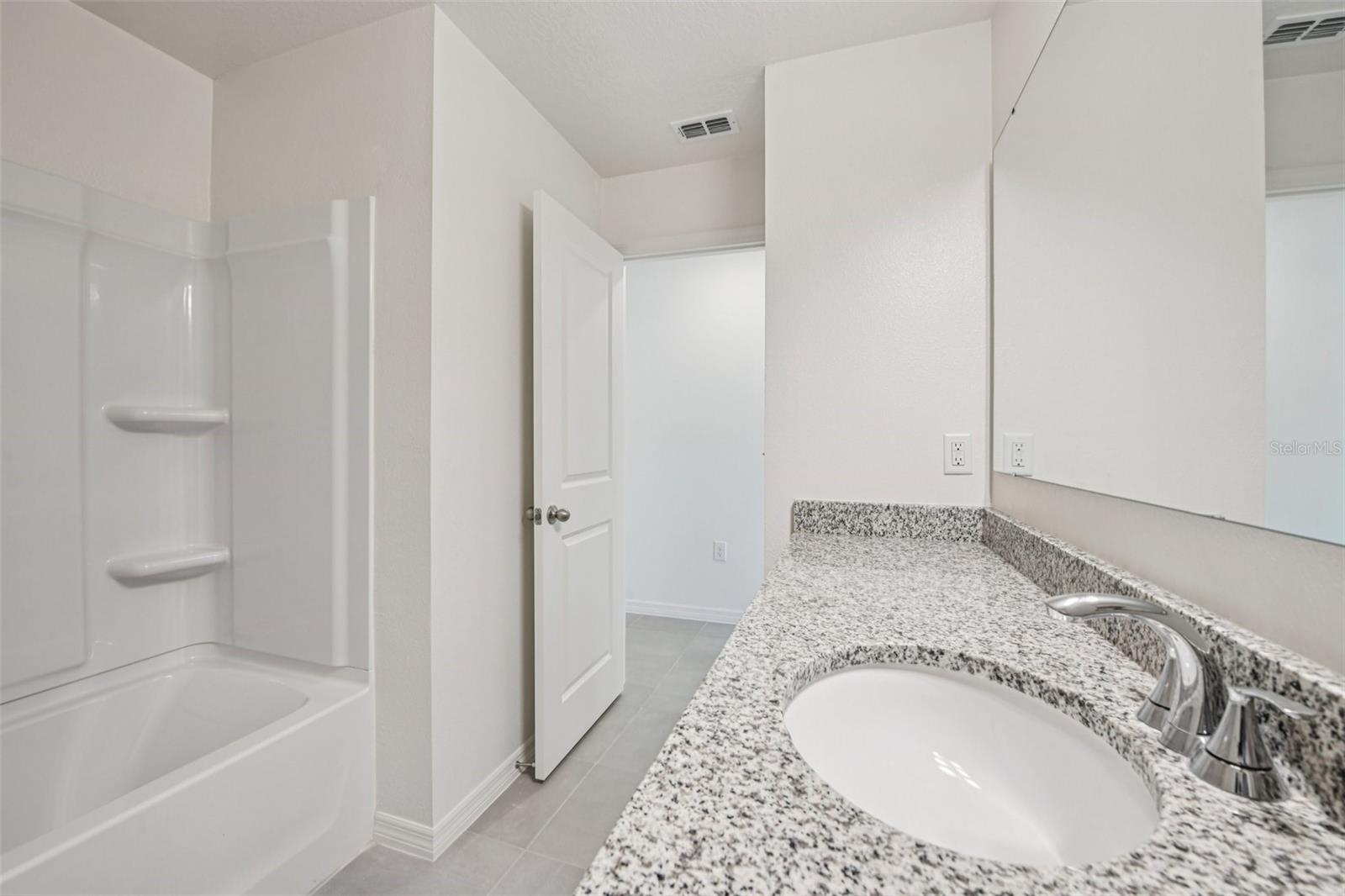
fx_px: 523
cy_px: 448
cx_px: 672
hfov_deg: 104.3
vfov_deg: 81.2
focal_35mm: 14
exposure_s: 1/20
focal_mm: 14
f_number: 8
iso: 400
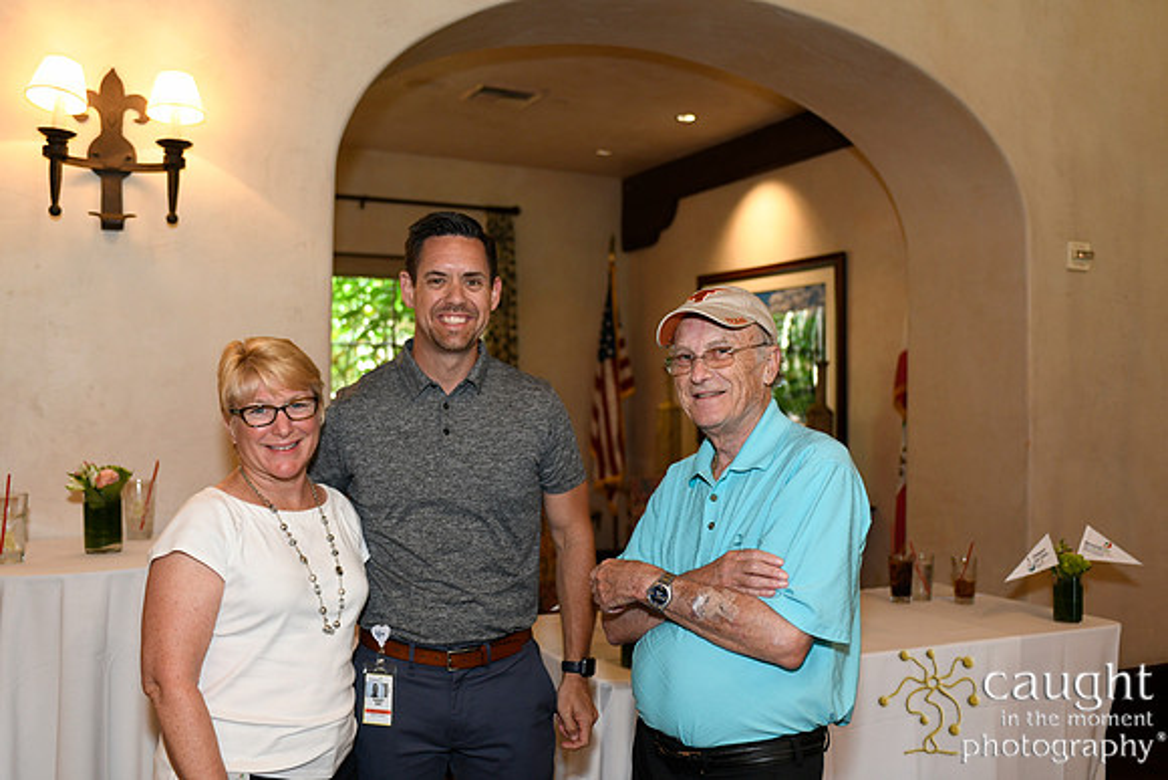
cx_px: 584
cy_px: 390
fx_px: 1233
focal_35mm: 38
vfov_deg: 35.1
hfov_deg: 50.7
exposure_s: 1/125
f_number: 3.2
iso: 1250
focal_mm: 38
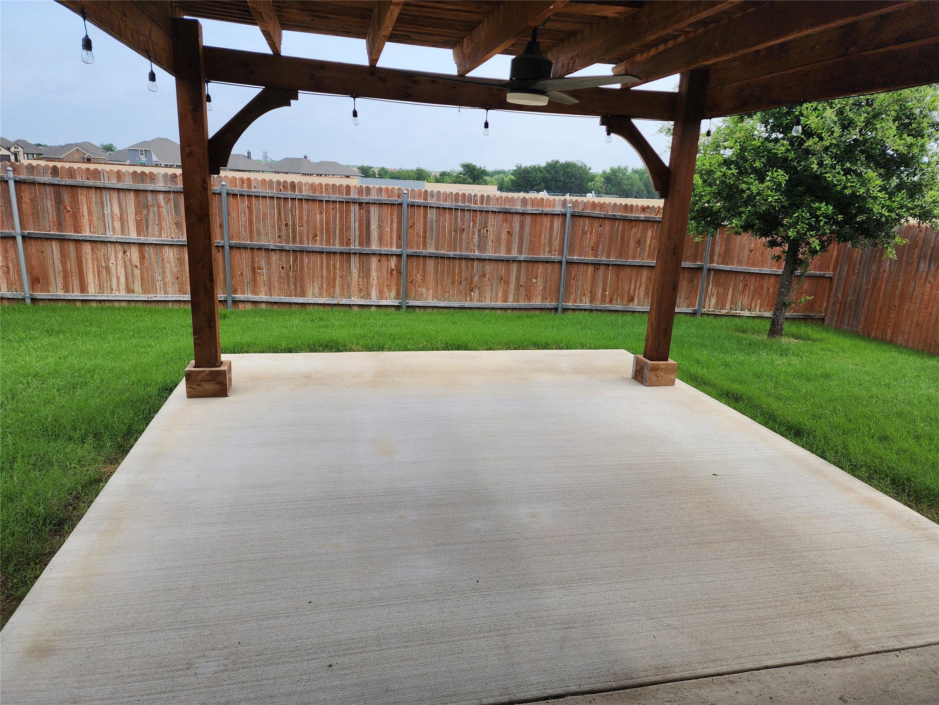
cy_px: 352
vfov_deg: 58.9
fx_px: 624
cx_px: 470
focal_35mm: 23
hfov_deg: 73.9
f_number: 1.8
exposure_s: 1/487
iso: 12
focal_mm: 6.4
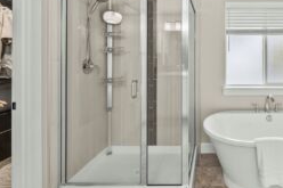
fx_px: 165
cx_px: 212
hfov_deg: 75.4
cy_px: 62
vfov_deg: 58.0
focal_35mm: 21
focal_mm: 13
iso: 1250
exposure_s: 1/20
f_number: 7.1
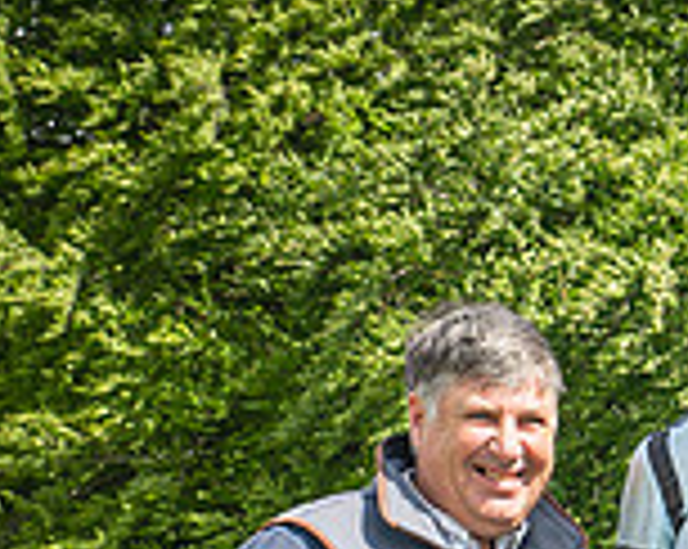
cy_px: 729
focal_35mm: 172
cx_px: 903
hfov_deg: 11.0
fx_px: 3498
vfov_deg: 8.8
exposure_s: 1/400
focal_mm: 24
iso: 200
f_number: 5
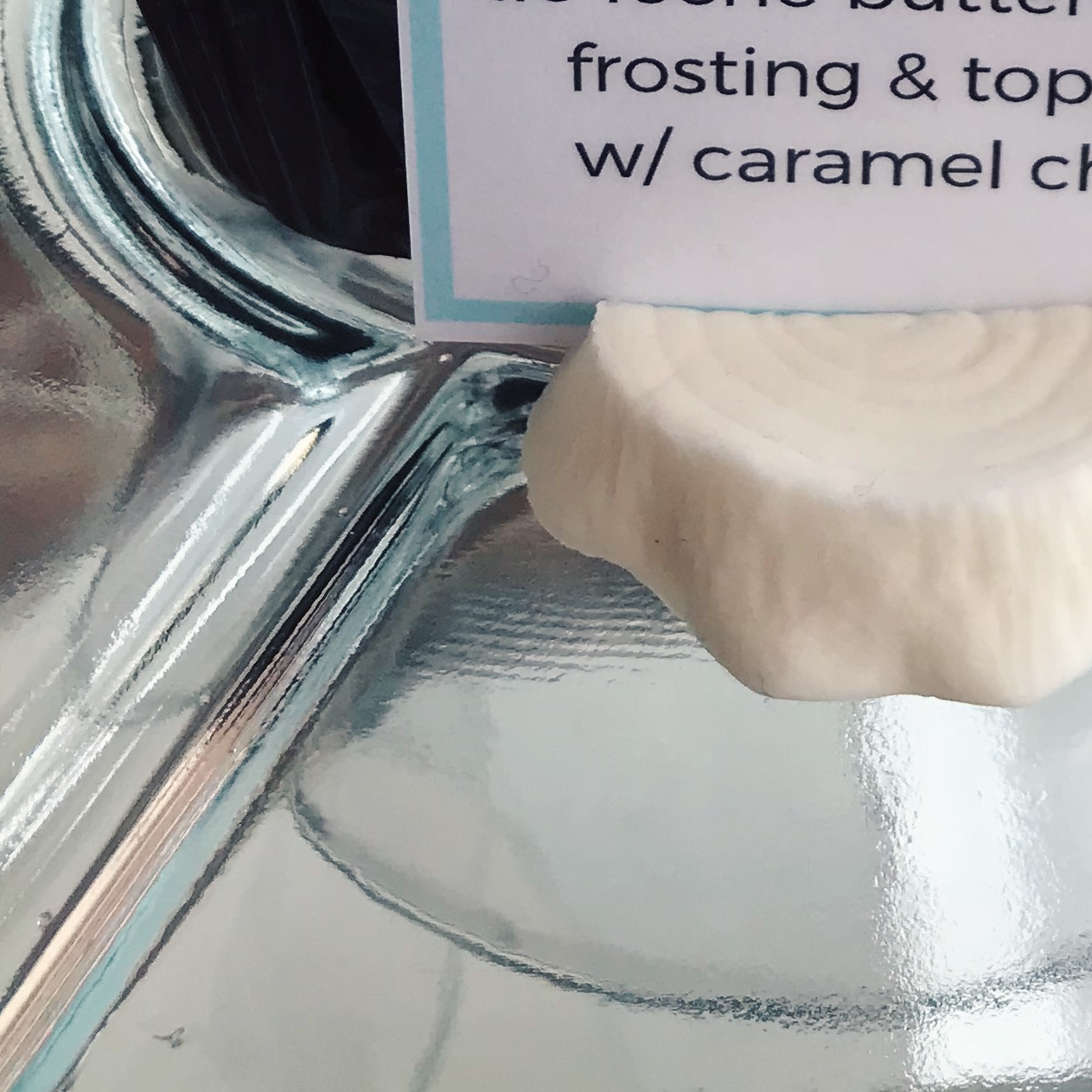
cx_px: 867
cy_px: -398
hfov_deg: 21.7
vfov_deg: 19.8
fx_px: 2820
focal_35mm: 79
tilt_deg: -27.8
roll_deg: +1.4
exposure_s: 1/254
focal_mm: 3.99
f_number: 1.8
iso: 20
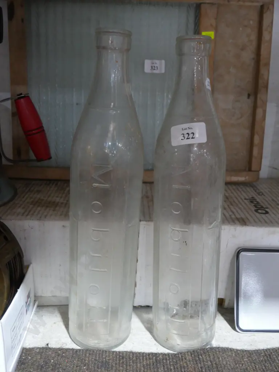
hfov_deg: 44.2
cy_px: 186
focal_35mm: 32
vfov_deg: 56.8
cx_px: 140
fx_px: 344
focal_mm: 16
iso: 1250
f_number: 3.6
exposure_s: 1/60
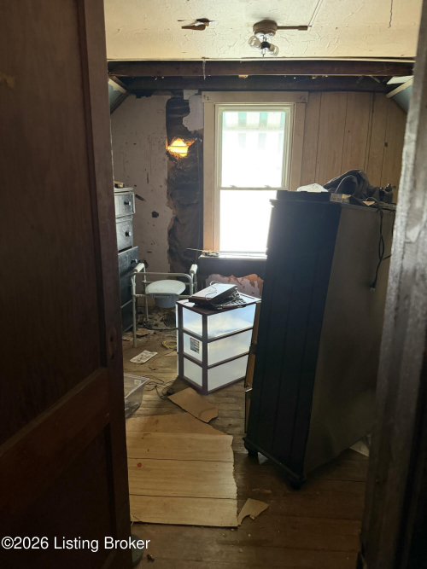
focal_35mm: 24
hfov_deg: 56.8
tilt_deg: -16.4
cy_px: 284
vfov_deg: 71.6
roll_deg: -0.3
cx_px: 214
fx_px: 395
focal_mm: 6.76
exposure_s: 1/41
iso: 800
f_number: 1.78
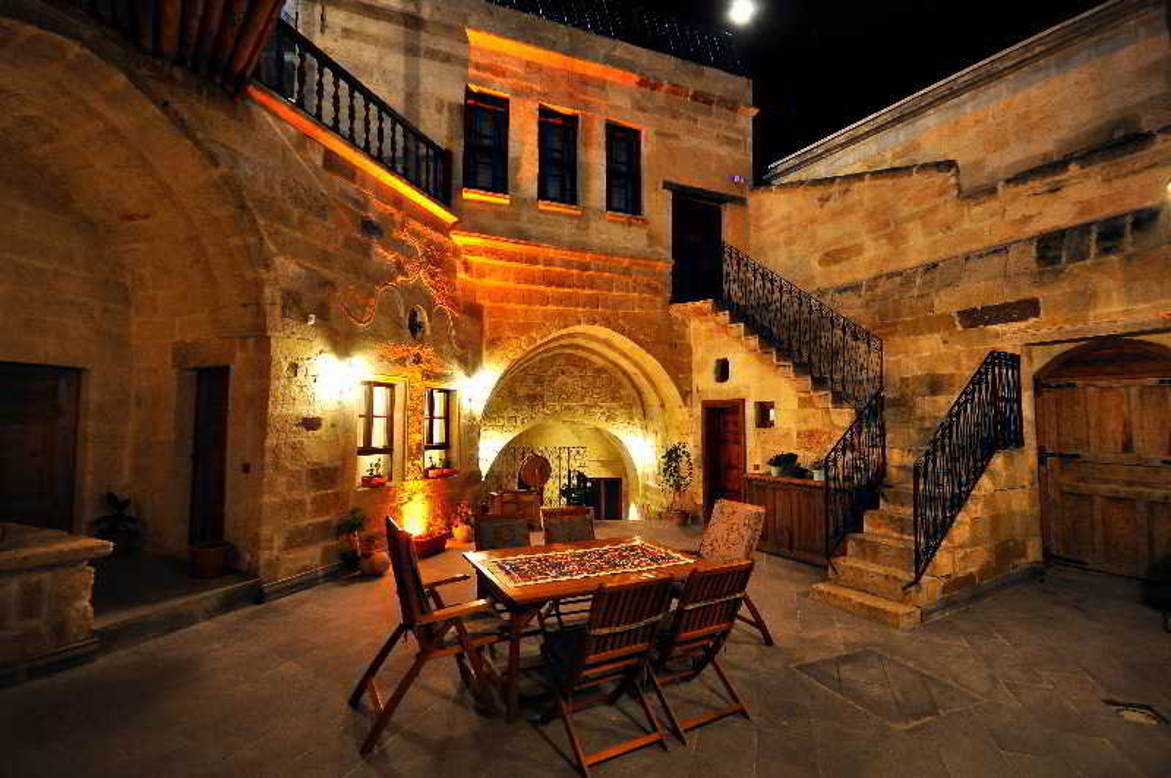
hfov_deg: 100.5
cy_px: 389
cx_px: 586
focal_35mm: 15
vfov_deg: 77.2
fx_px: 487
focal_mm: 10
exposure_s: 1.6
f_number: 4
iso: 400
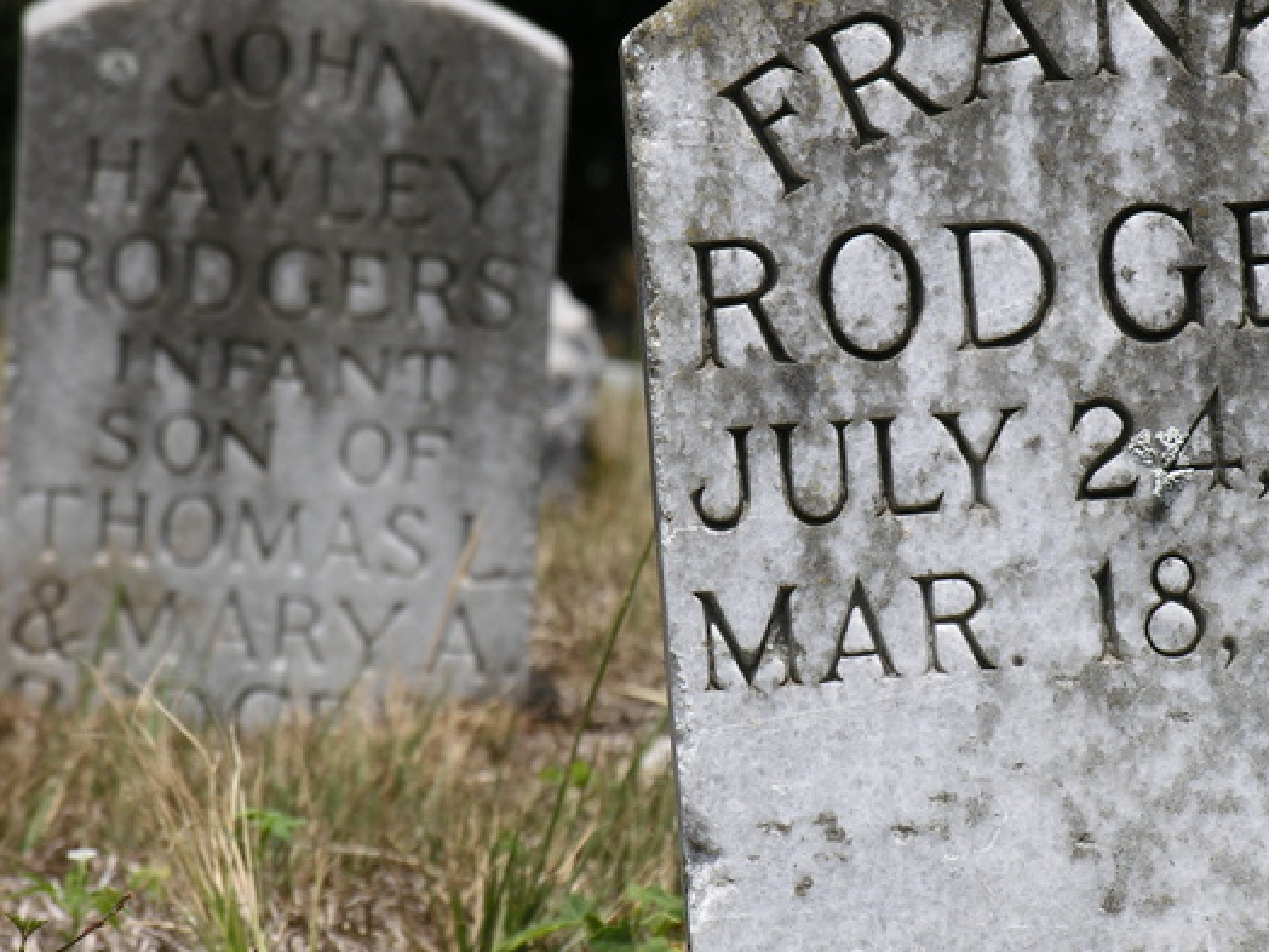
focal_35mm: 316
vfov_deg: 4.7
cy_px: 518
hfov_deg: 6.3
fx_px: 11584
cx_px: 799
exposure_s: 1/286
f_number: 6.7
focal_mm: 53.3
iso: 50
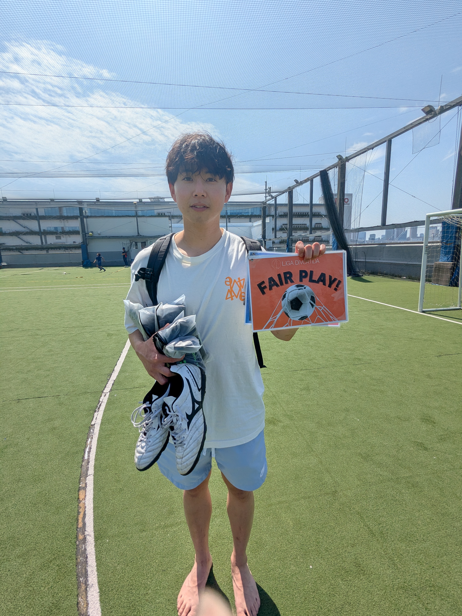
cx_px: 231
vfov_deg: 94.5
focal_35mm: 16
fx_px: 285
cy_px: 308
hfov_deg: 78.1
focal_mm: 2.35
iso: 47
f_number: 2.2
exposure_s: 1/1976
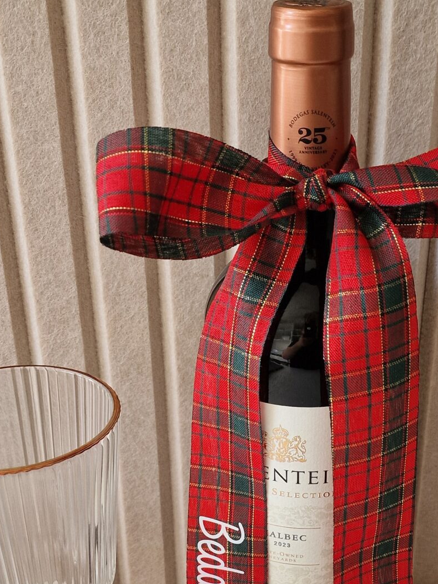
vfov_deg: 33.7
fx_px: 944
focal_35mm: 56
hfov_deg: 26.0
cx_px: 280
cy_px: 436
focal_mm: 6.4
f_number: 1.8
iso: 160
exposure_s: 1/180
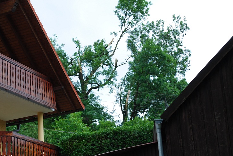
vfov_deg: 14.0
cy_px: 71
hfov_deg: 20.6
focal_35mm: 99
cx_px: 116
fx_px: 640
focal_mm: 55
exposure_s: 1/160
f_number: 9
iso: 200
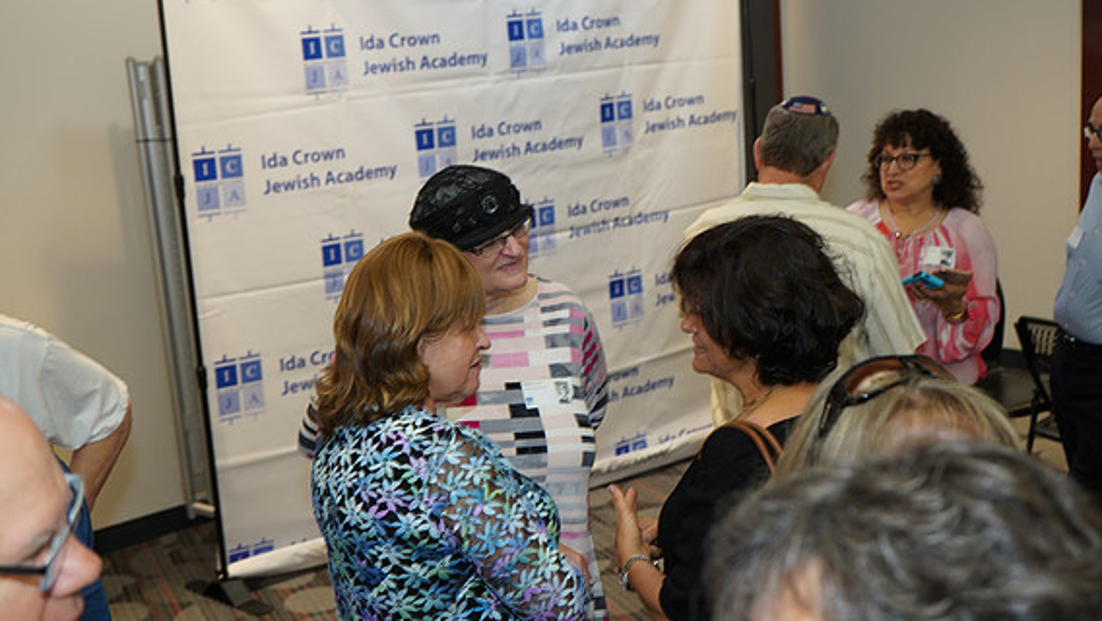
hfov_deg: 44.6
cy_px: 292
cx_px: 543
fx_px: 1345
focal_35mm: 46
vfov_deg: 26.0
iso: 1000
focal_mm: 43
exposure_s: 1/80
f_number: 4.5
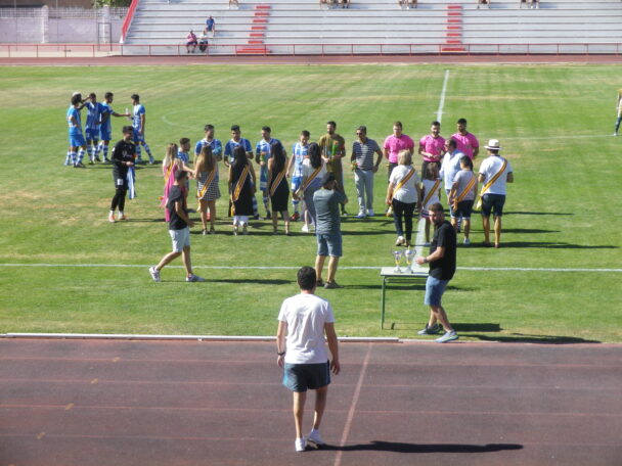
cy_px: 233
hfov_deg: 21.5
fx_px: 1635
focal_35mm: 91
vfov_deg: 16.2
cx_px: 311
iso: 80
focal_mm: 16.4
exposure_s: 1/320
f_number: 5
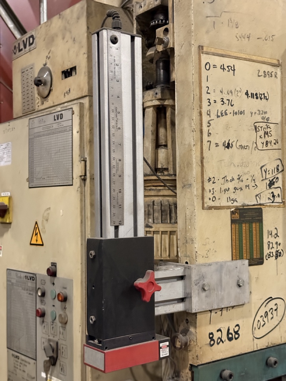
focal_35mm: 48
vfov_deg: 39.7
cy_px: 190
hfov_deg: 30.3
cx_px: 143
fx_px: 529
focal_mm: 6.76
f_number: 1.78
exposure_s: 1/30
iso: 640
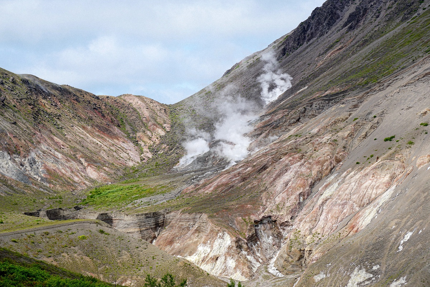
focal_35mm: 105
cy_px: 144
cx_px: 215
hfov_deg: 19.5
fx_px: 1254
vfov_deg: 13.0
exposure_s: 1/500
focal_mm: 70
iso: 100
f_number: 5
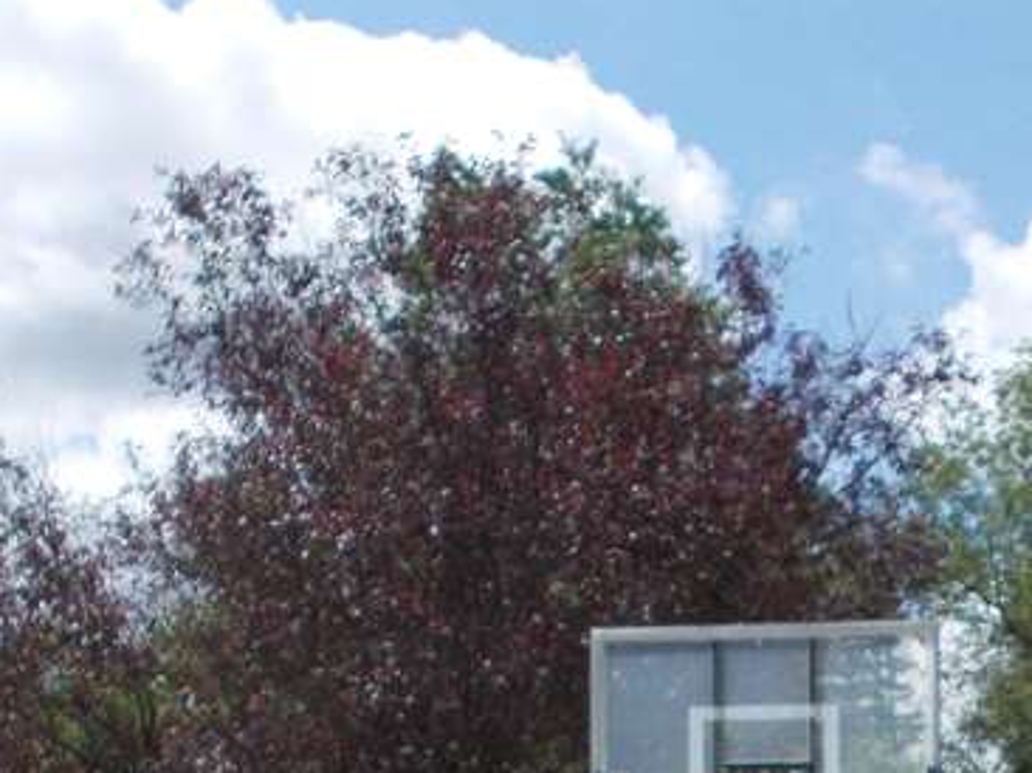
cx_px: 852
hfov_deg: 21.2
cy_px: 1010
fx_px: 2711
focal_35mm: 91
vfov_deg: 15.4
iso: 80
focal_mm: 4.6
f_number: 8
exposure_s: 1/200
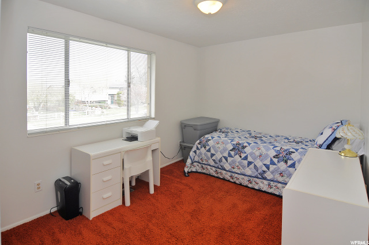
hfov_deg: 90.1
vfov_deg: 67.2
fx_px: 184
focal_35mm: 18
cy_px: 122
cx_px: 184
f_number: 4.5
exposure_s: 1/80
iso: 200
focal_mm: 12
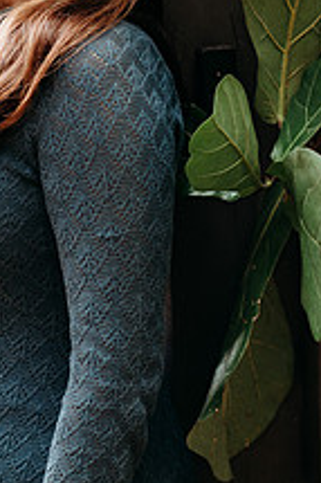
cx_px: 40
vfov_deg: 11.5
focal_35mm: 178
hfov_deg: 7.7
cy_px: 81
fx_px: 2384
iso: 500
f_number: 2.2
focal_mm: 85
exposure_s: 1/320
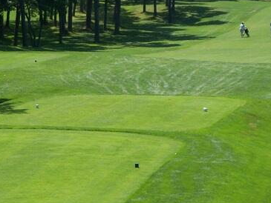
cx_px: 131
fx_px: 1707
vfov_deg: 6.8
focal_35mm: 218
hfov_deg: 9.1
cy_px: 39
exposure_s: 1/320
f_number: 4.4
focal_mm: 19.2
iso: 50
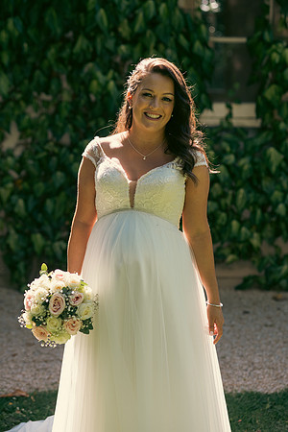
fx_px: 1260
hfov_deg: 13.0
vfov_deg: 19.5
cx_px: 144
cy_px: 216
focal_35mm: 105
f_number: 3.5
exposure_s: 1/200
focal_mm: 105
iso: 125
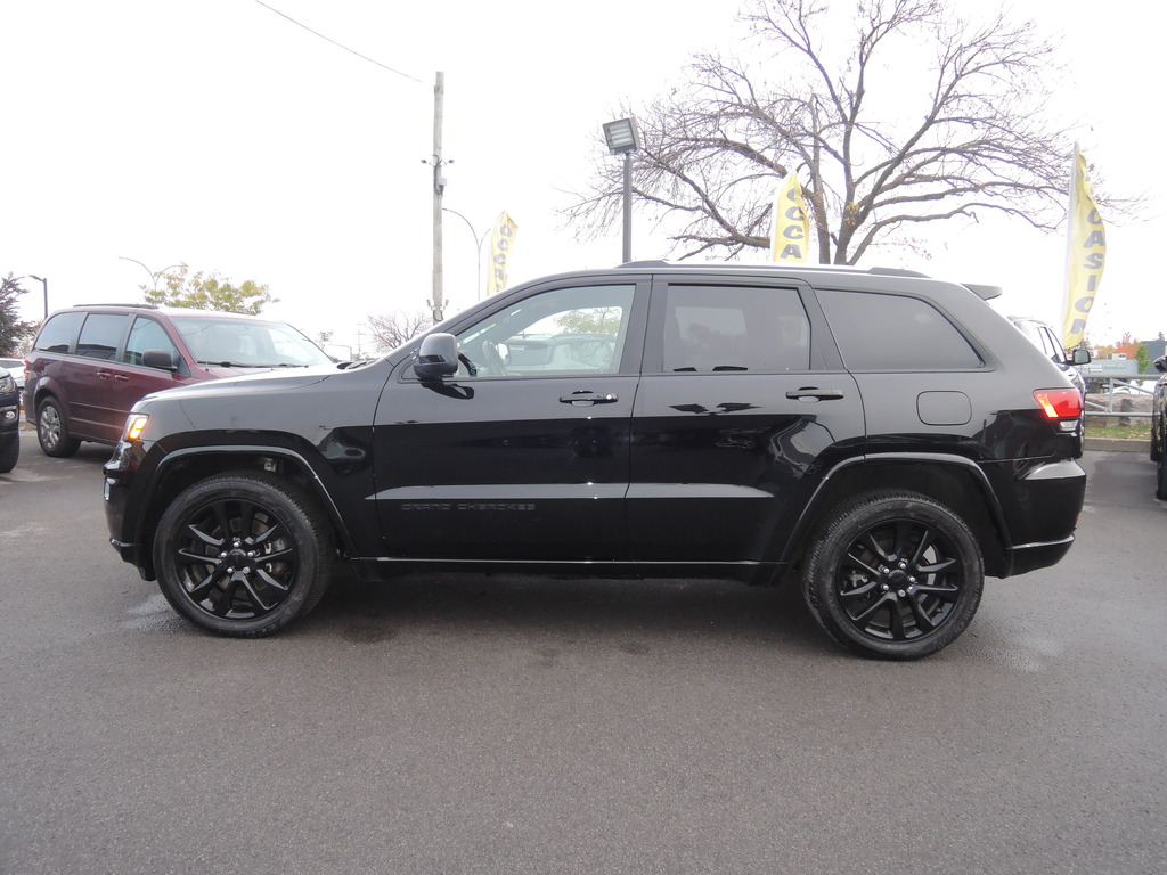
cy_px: 438
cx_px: 584
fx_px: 809
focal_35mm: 24
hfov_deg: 71.6
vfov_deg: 56.8
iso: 280
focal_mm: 5.1
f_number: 2.8
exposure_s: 1/500
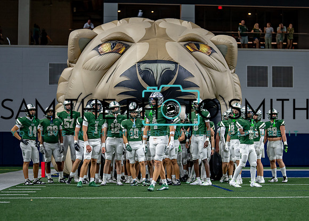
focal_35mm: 77
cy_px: 125
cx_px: 165
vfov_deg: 18.6
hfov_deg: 25.9
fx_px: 671
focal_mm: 50
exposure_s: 1/2000
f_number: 1.2
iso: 640
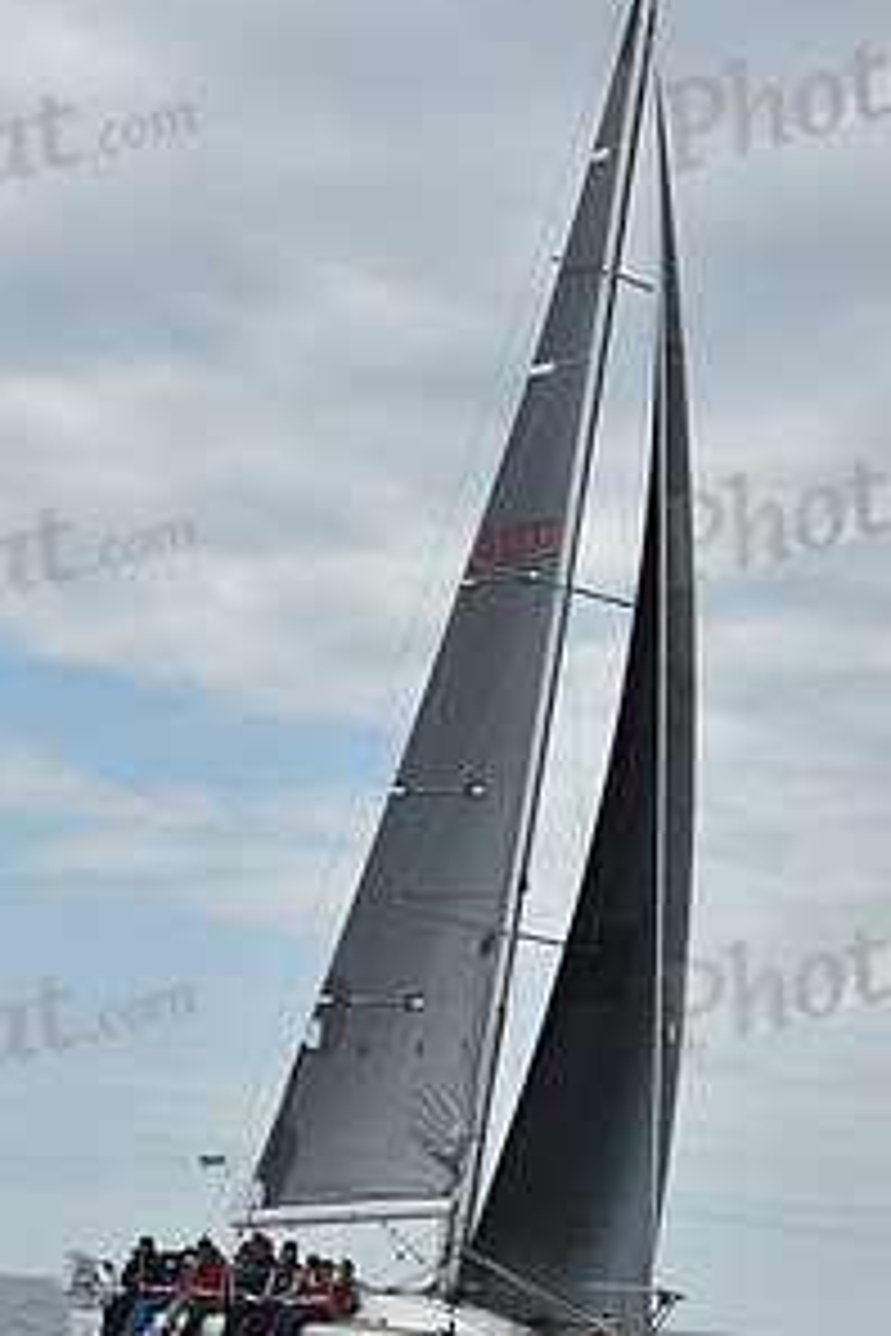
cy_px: 769
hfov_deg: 8.8
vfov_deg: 13.2
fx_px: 5791
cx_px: 430
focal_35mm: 156
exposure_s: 1/800
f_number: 11
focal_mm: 80
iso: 250
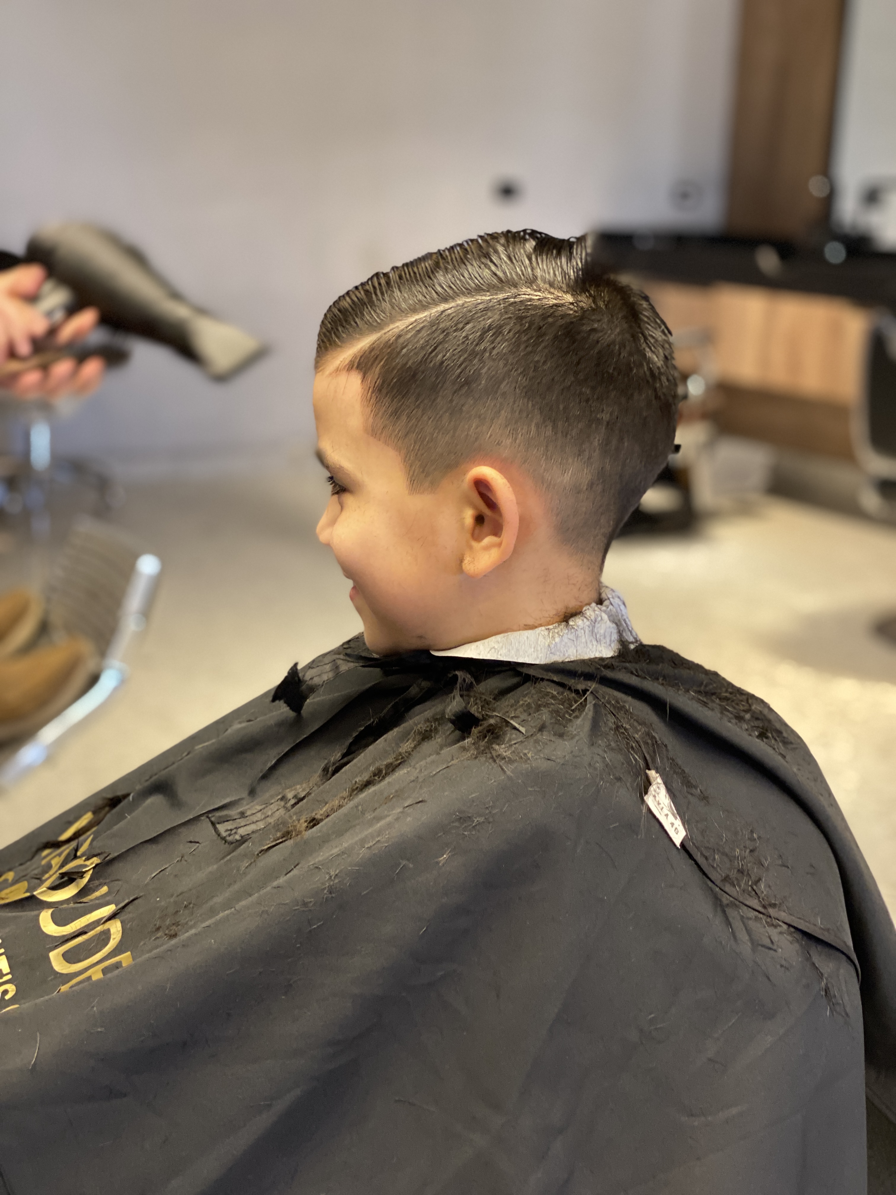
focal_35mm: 52
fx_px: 1795
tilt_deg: -12.0
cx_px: 448
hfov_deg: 28.0
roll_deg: -2.3
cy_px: 598
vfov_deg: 36.8
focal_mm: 6
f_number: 2
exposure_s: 1/33
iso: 200
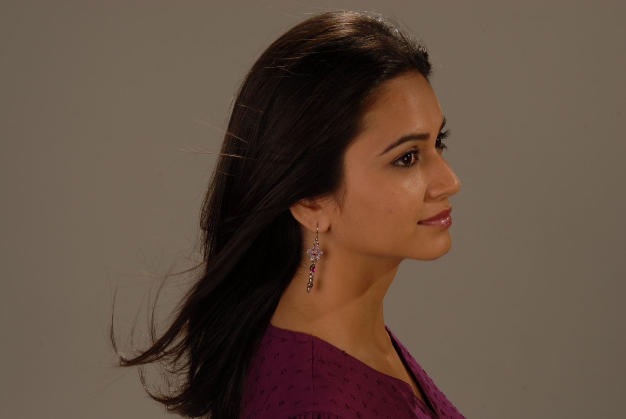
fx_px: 2481
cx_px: 313
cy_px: 210
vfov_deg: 9.7
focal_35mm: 142
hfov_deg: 14.4
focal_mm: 95
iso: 100
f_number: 18
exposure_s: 1/160
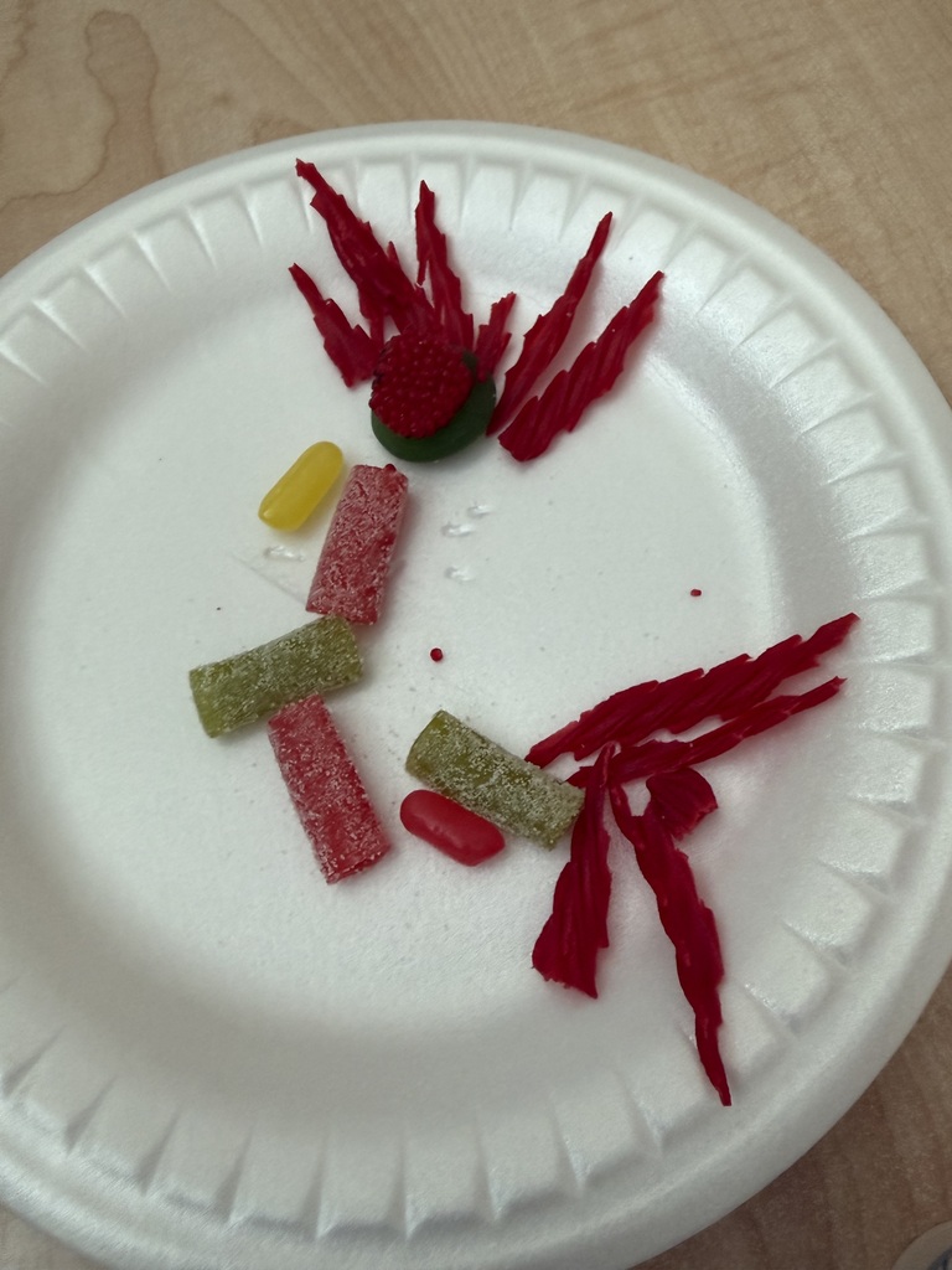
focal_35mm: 24
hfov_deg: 56.8
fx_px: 880
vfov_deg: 71.6
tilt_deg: -69.8
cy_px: 635
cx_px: 476
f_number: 2.2
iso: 250
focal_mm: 2.22
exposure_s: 1/120
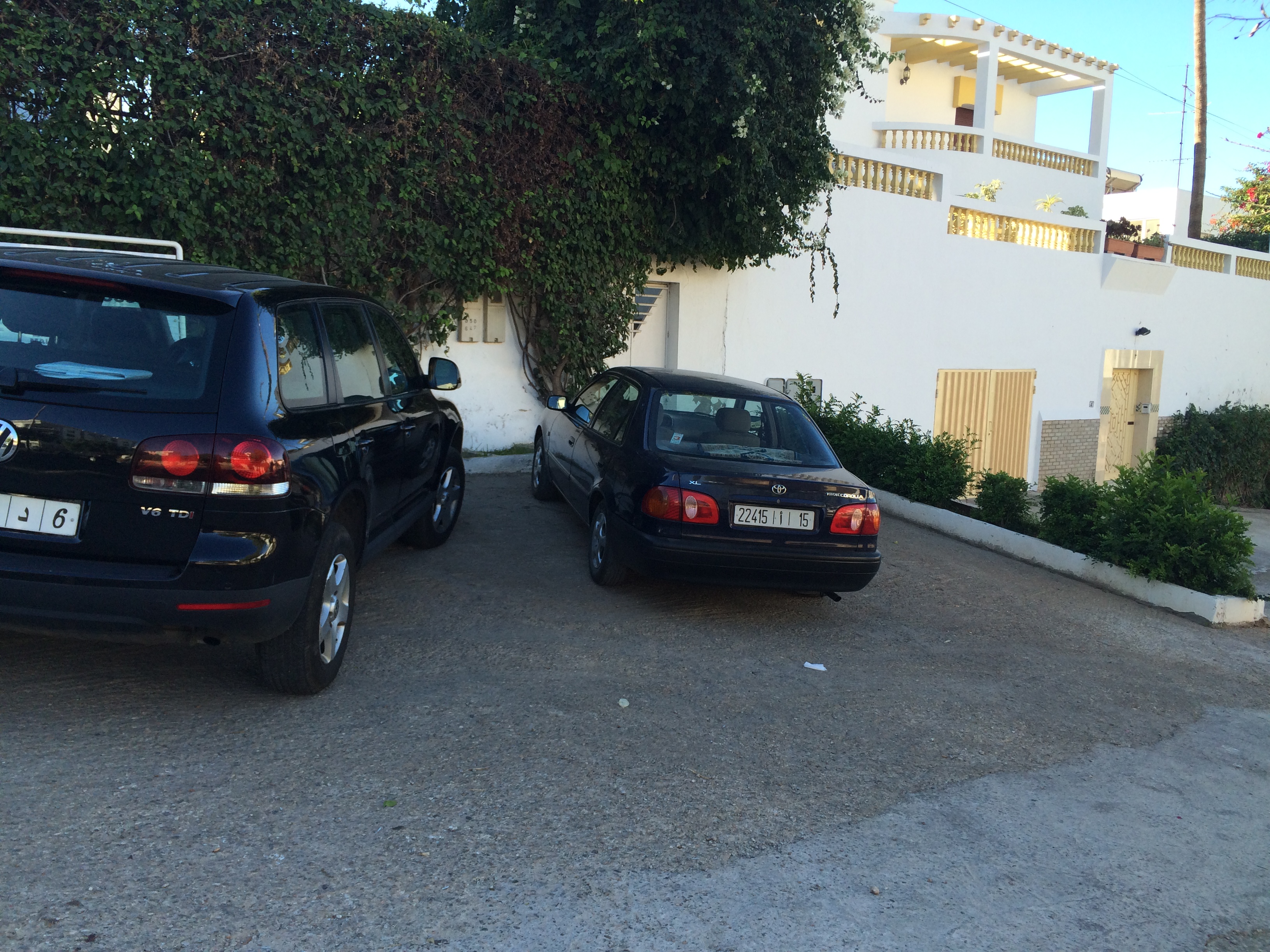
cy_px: 476
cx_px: 635
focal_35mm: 29
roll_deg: -1.1
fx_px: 1064
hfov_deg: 61.7
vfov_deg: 48.2
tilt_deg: -6.1
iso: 32
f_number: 2.2
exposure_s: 1/461
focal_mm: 4.15
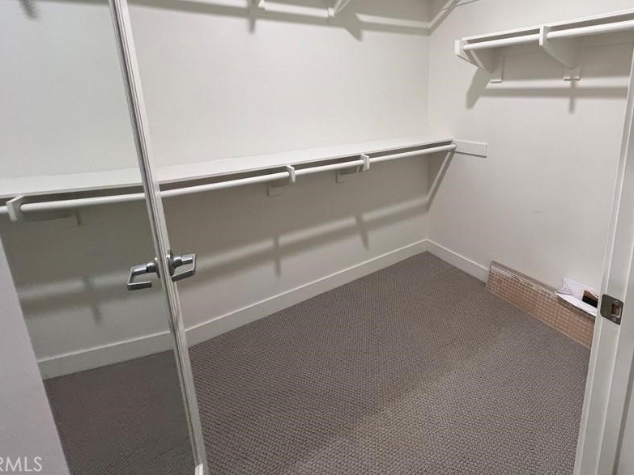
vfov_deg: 72.8
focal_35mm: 17
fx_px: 311
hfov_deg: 89.6
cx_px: 387
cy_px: 165
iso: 250
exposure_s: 1/60
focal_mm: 1.57
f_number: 1.8
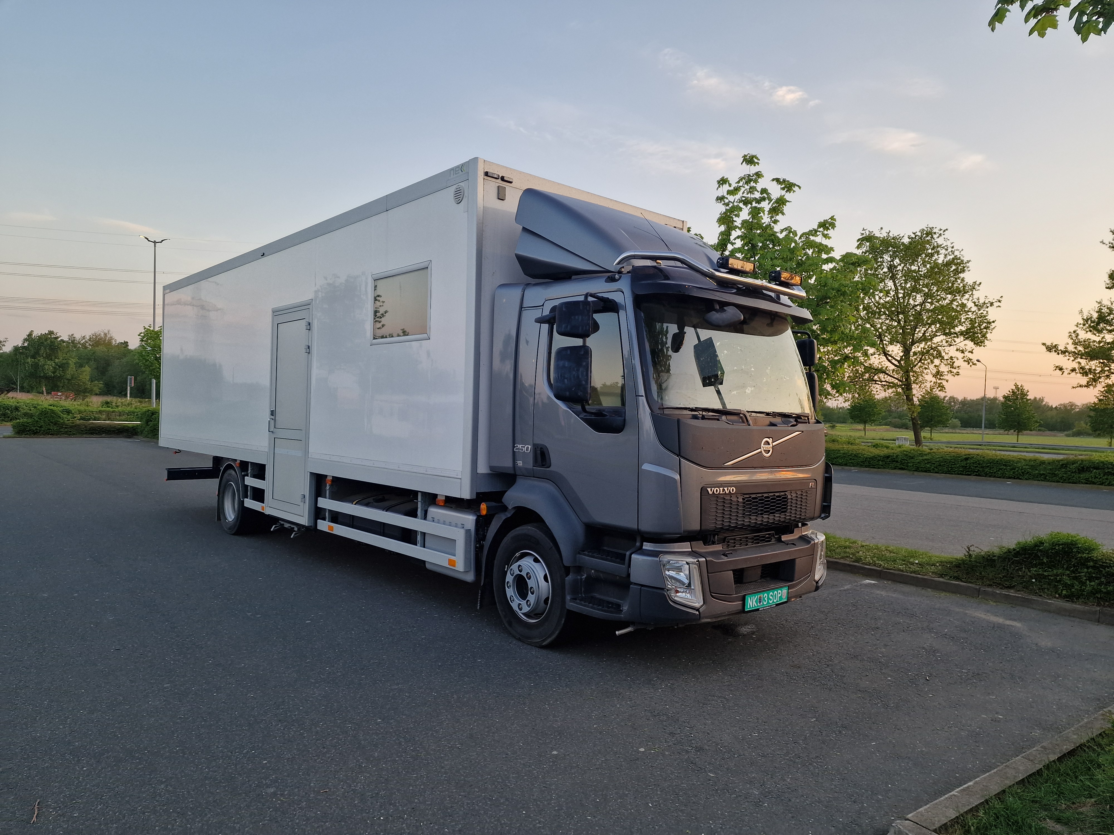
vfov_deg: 58.9
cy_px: 418
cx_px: 557
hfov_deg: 73.9
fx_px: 740
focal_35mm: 23
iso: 64
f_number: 1.8
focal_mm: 6.4
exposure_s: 1/180
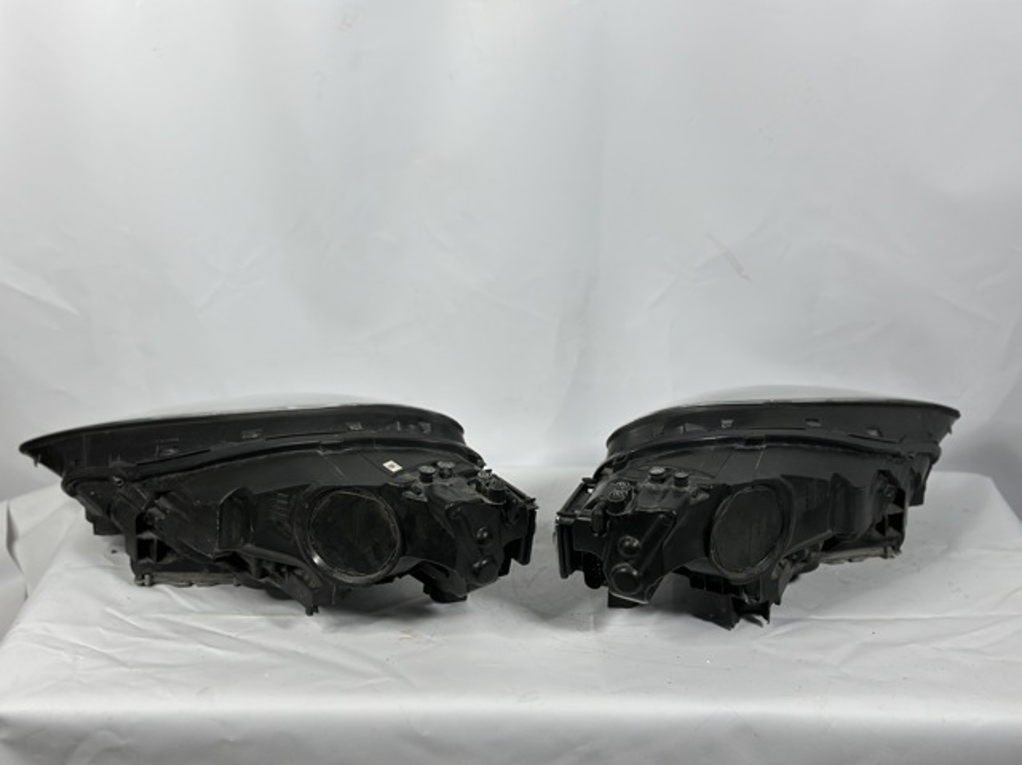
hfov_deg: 39.7
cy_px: 382
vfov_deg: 30.2
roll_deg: +0.0
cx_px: 511
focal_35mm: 48
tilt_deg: -18.8
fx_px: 1416
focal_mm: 6.86
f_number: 1.78
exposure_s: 1/100
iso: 64
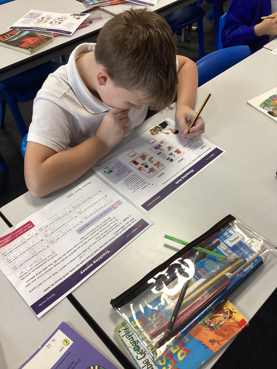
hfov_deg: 45.4
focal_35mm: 31
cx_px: 138
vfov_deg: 58.4
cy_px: 184
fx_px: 331
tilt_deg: -48.3
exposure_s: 1/60
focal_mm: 3.3
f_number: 2.4
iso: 100
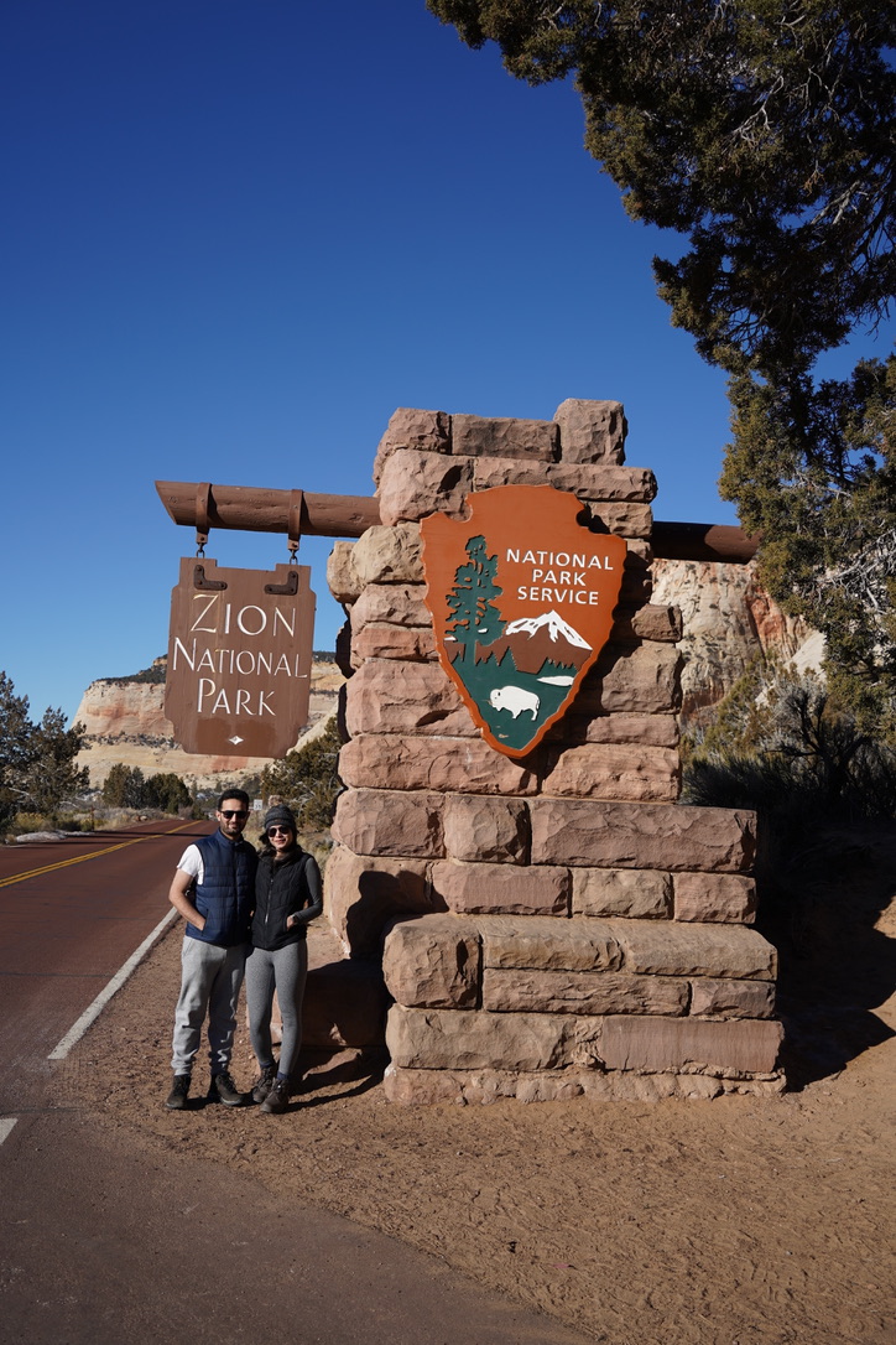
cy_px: 672
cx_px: 448
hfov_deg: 37.9
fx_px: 1307
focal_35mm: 35
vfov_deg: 54.4
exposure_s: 1/1000
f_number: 4.5
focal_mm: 35
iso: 100
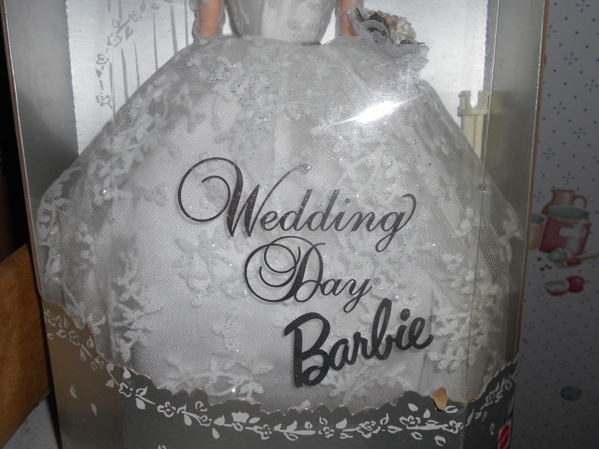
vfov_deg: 44.2
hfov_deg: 56.8
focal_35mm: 32
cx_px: 300
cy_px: 224
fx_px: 554
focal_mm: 5.8
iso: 80
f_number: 8.8
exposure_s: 1/25
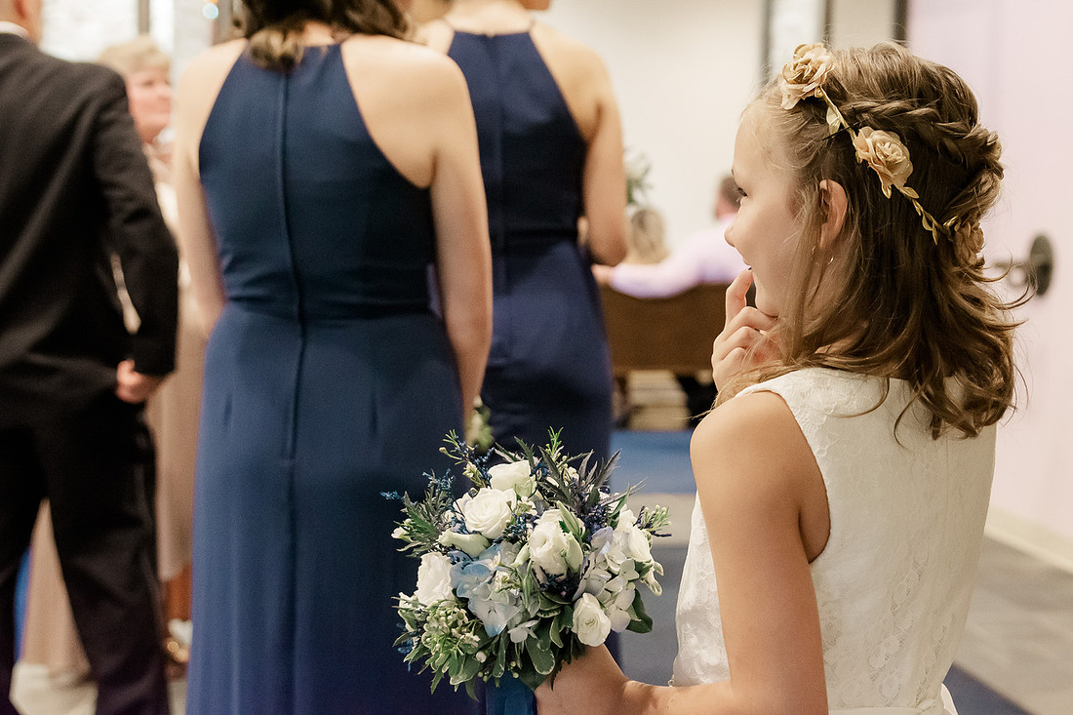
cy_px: 305
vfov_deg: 22.5
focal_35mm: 60
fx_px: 1799
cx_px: 612
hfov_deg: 33.2
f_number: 2.8
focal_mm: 35
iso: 2800
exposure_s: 1/125
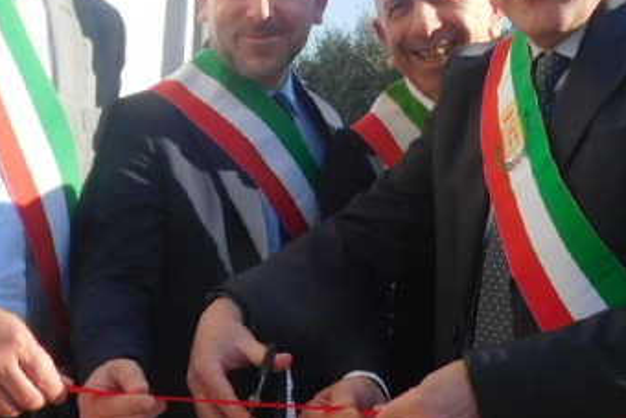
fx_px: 783
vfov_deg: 29.7
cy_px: 134
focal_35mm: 45
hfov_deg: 43.6
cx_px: 306
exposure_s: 1/800
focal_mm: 4
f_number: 3
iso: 125
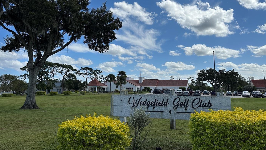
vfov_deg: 38.7
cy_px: 58
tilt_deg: +9.0
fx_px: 212
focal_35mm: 30
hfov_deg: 64.3
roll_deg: -0.8
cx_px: 139
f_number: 1.78
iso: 80
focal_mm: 6.86
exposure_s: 1/8929
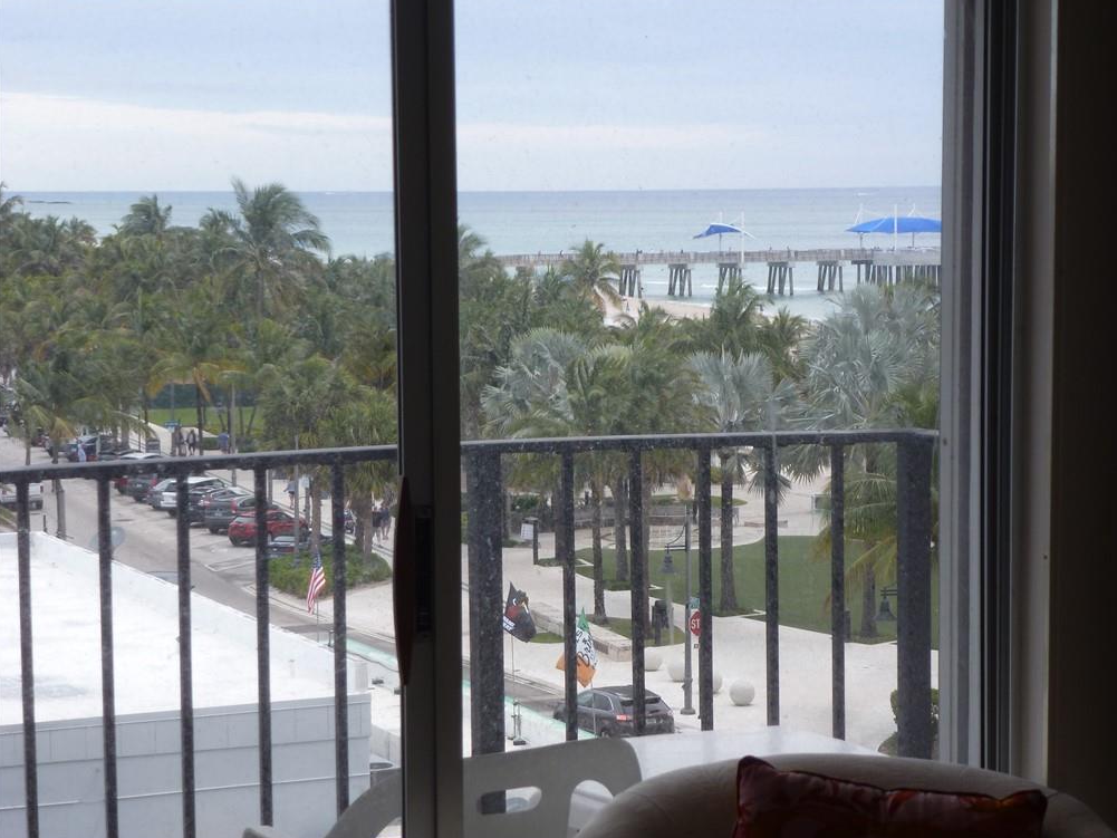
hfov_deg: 21.5
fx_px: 2937
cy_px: 420
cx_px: 567
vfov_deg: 16.2
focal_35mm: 91
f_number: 4.9
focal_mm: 16
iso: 100
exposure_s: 1/125
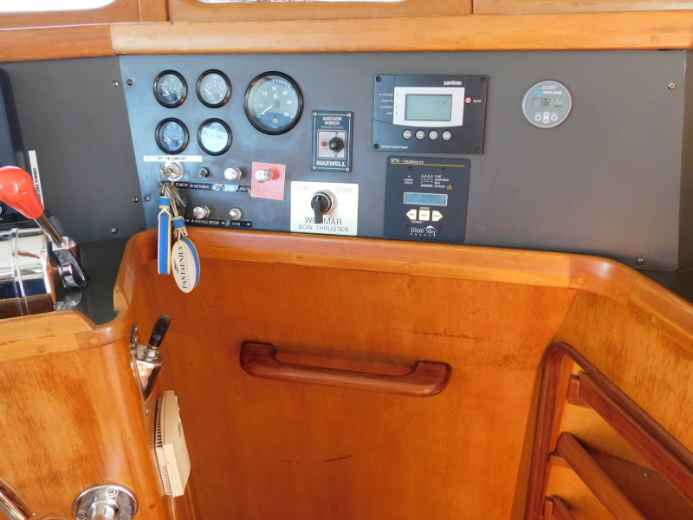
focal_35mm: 30
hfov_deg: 60.0
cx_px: 346
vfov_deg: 46.8
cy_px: 260
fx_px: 601
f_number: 3.2
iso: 140
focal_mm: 5.3
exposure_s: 1/30
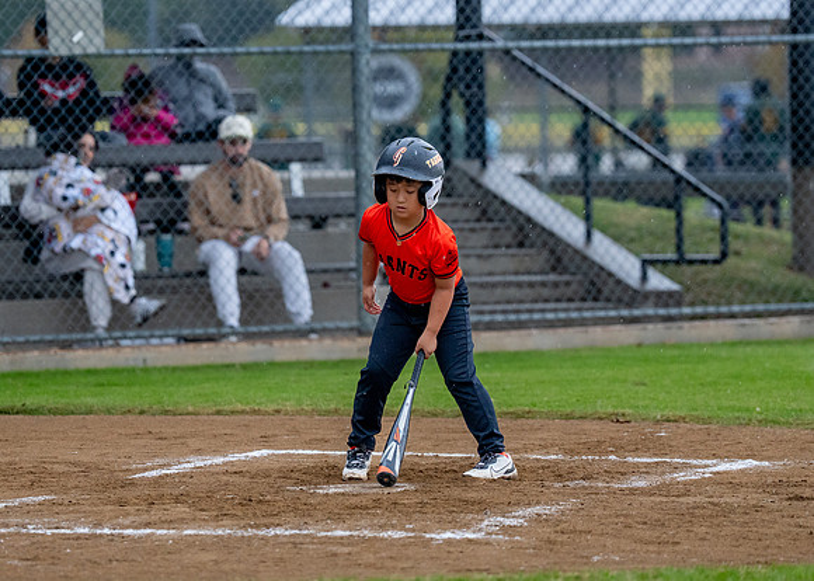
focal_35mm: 229
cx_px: 379
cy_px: 219
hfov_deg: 8.8
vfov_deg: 6.3
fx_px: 5301
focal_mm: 148
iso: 1600
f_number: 2.8
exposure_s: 1/1000
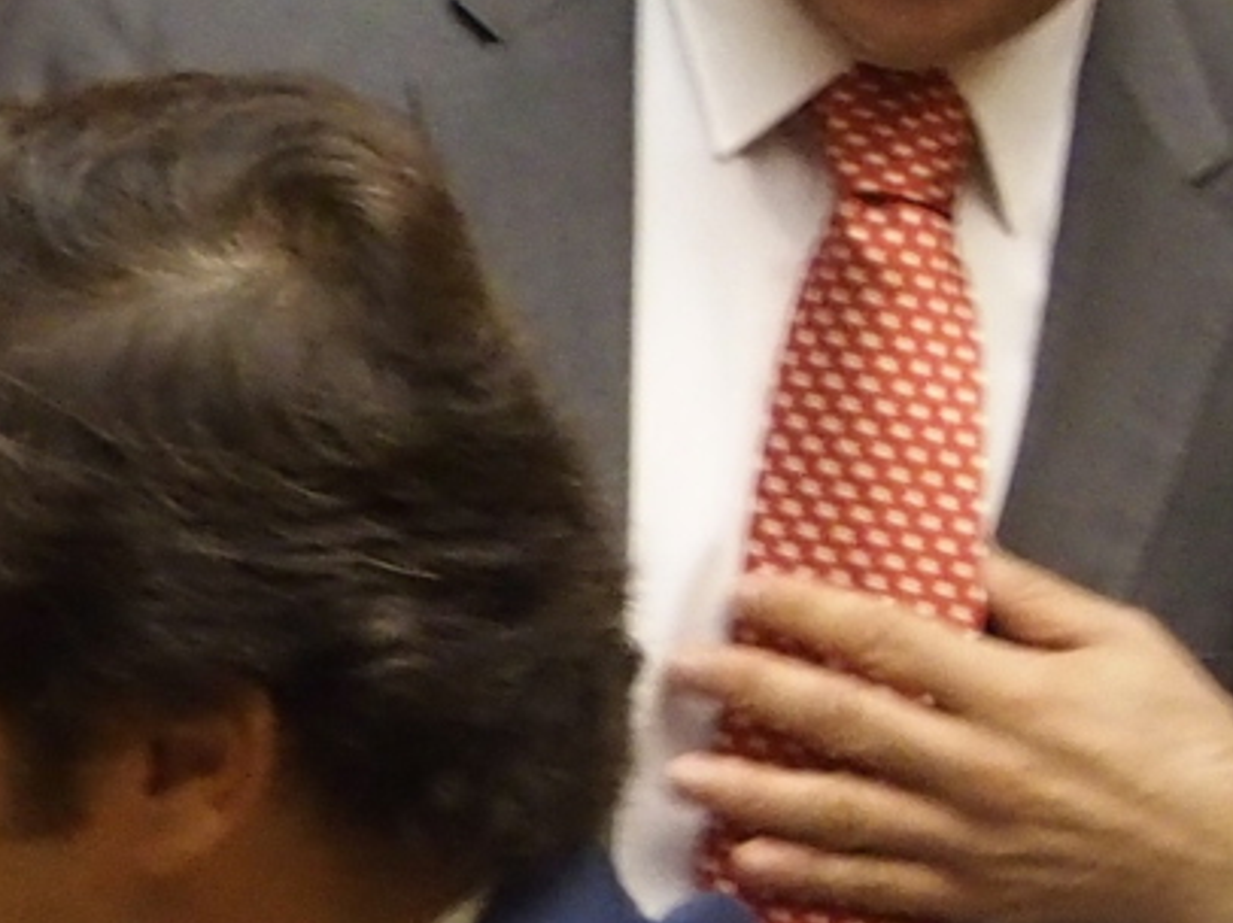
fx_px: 26948
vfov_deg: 2.0
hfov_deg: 2.6
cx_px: -1585
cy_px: 1190
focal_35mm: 757
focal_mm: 31.8
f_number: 2.8
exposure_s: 1/80
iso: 800
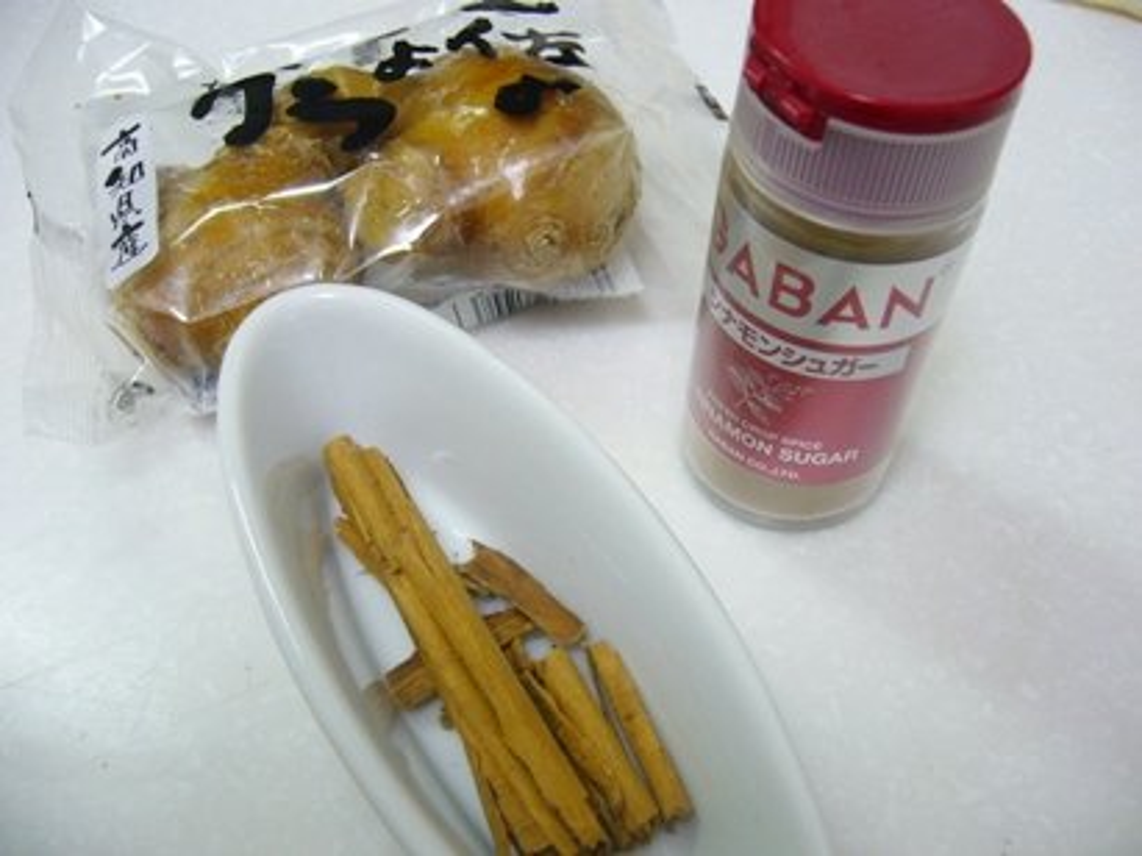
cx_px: 571
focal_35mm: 35
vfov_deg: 40.7
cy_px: 428
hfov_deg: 52.6
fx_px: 1154
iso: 125
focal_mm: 5.8
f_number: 2.8
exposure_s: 1/15
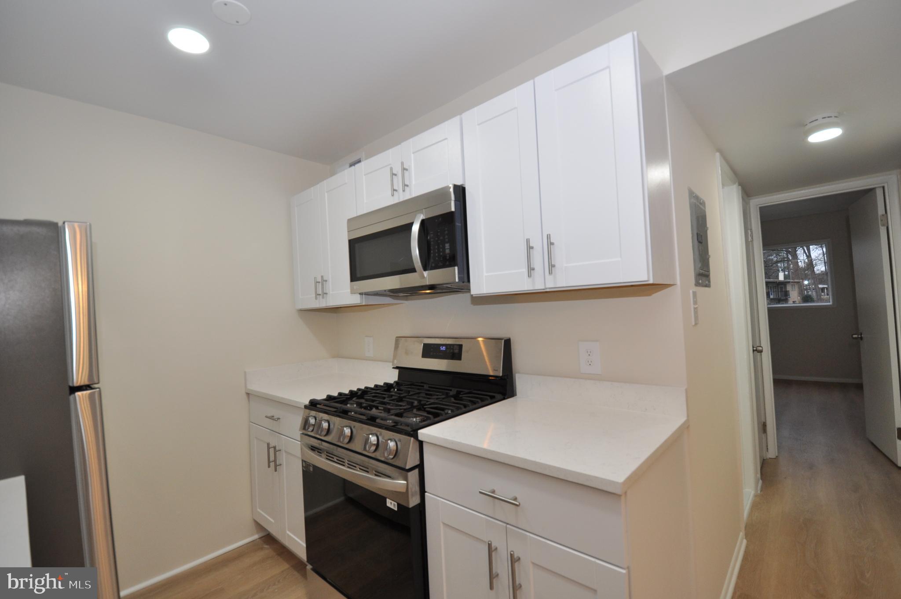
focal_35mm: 15
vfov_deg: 77.2
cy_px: 300
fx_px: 375
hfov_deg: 100.5
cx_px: 450
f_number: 4.5
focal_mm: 10
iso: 400
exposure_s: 1/80
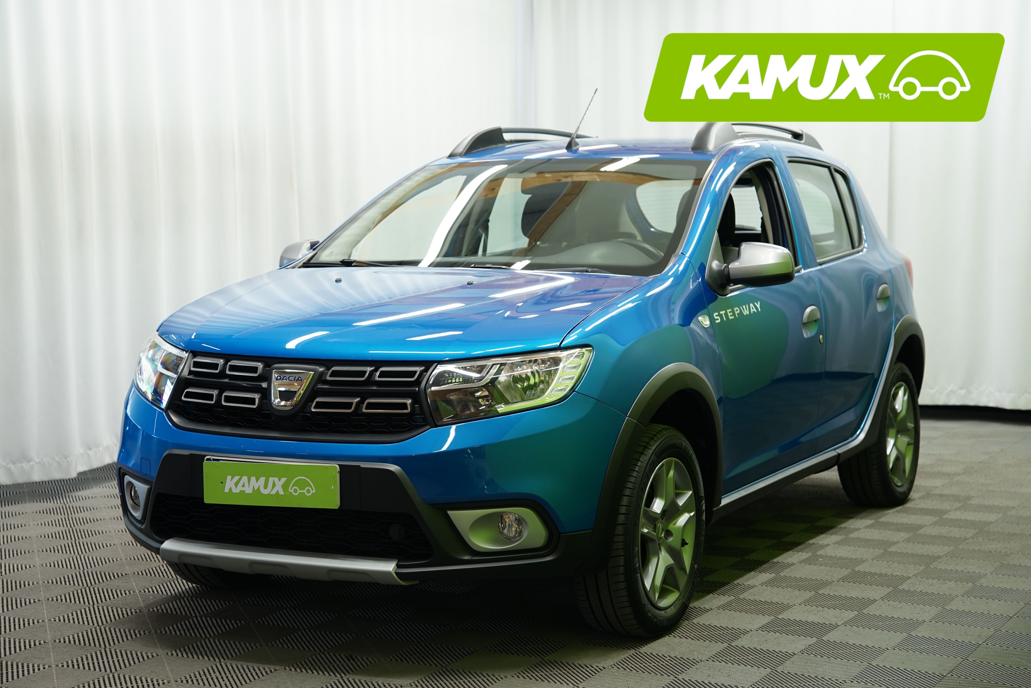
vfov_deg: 21.9
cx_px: 516
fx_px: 1775
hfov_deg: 32.4
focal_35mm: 62
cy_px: 344
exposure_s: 1/20
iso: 500
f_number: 5
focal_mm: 62
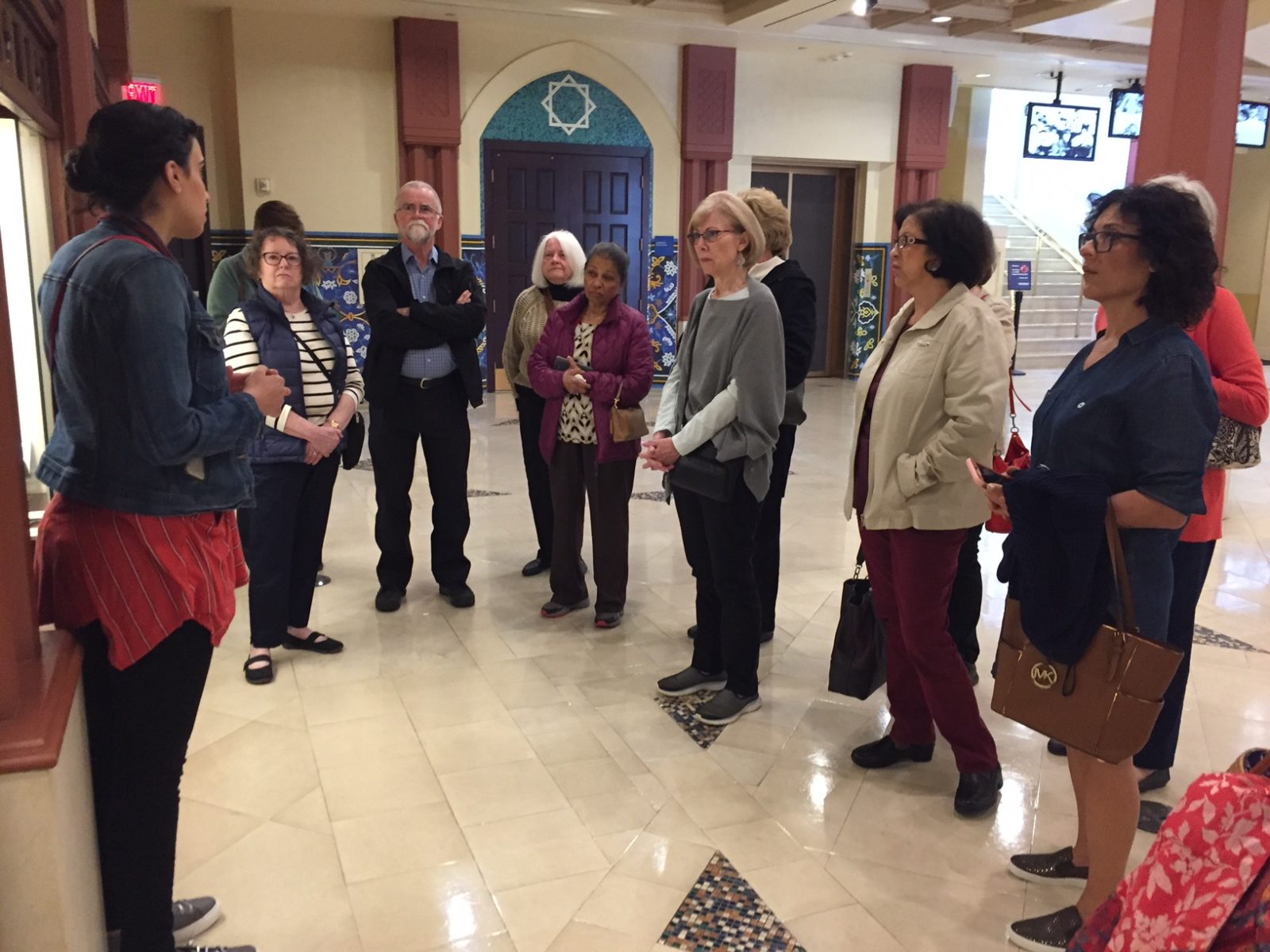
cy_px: 476
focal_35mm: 29
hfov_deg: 61.7
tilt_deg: -12.4
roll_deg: -0.9
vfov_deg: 48.2
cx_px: 635
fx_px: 1064
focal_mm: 4.15
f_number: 2.2
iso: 250
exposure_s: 1/20
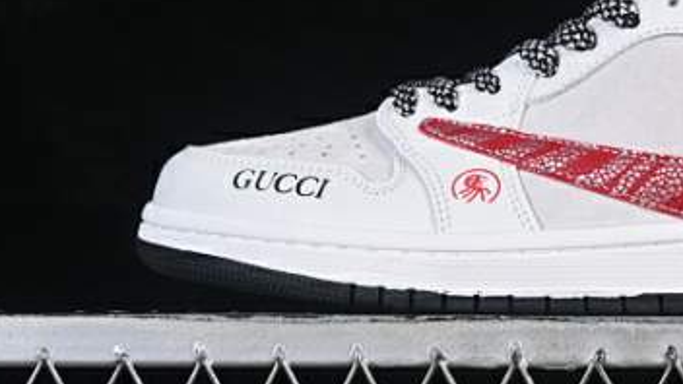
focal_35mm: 163
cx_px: 621
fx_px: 2952
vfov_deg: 7.4
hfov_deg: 13.1
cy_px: 23
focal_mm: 50
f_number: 8
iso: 160
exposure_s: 1/80
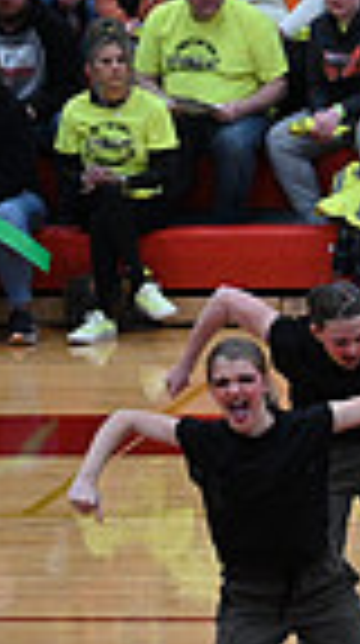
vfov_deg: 5.3
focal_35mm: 405
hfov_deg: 2.9
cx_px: 1112
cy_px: 696
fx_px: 6902
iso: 4000
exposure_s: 1/400
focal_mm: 95
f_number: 4
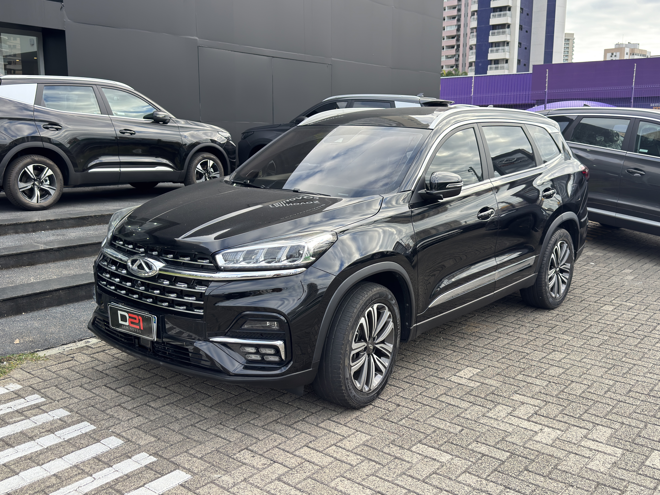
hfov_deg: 52.6
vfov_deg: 40.7
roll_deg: -0.9
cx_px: 330
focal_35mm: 35
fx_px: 667
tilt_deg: -10.5
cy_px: 248
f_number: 1.78
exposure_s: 1/393
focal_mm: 6.76
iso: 100
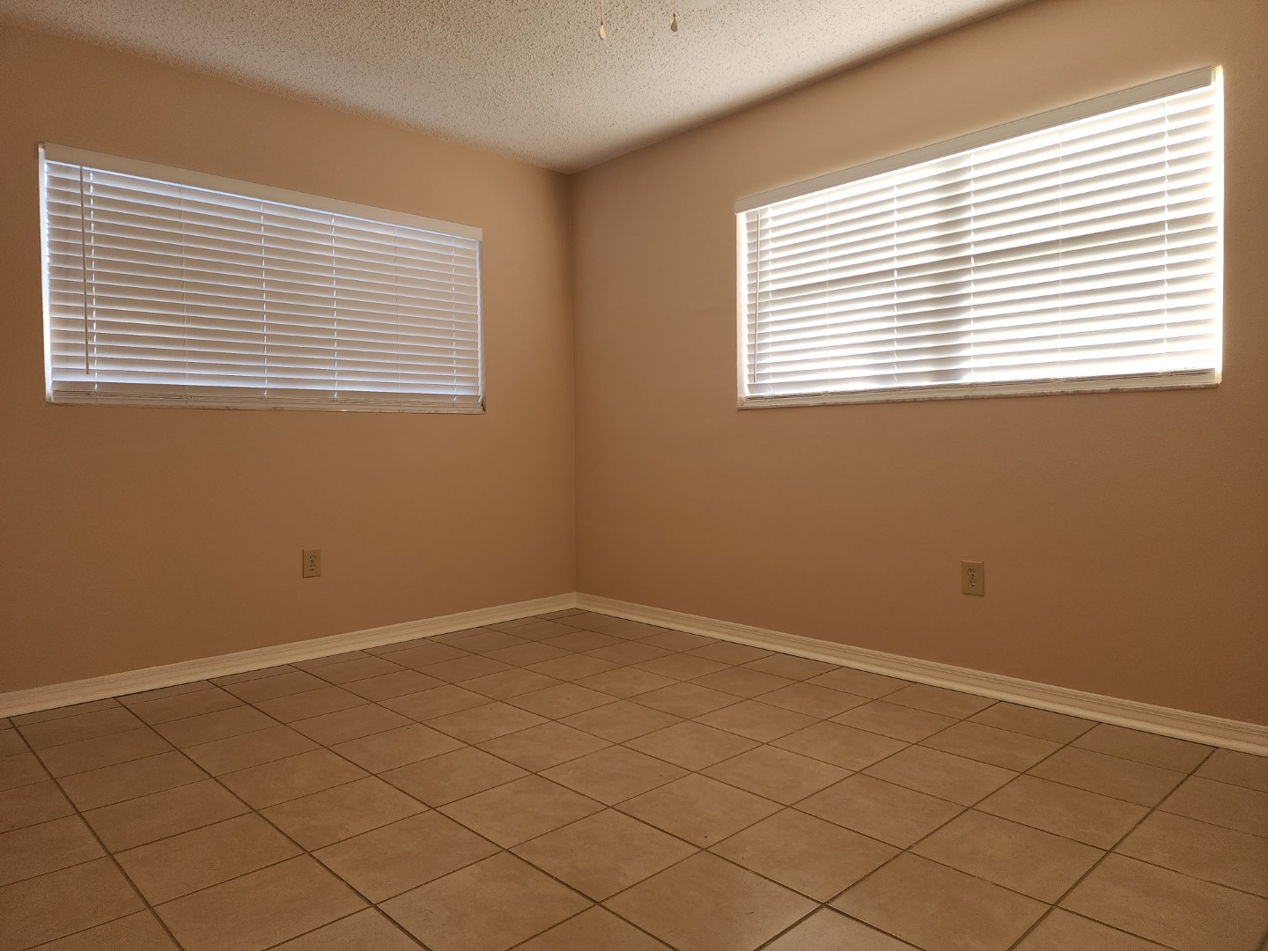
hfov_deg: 73.9
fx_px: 843
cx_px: 634
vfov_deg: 58.9
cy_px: 476
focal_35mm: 23
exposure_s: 1/60
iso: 25
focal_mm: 6.4
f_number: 1.8
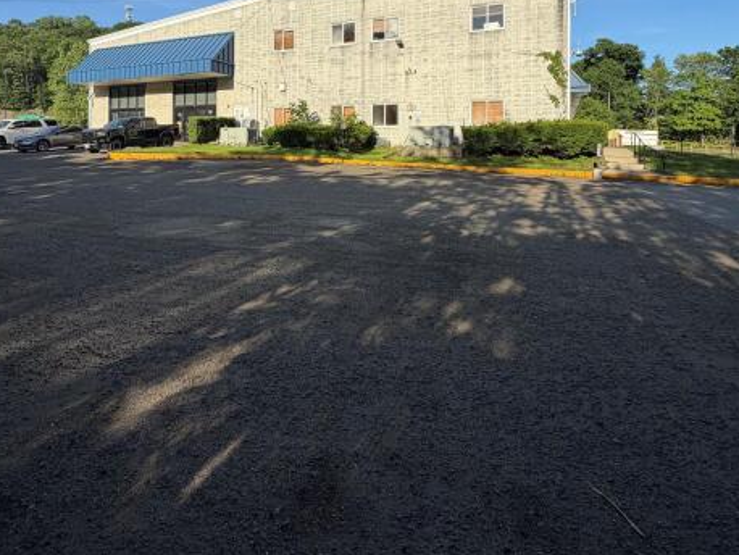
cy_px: 144
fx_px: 470
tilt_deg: -0.1
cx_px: 331
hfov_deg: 76.1
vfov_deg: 58.2
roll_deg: -1.8
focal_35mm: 22
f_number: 2.2
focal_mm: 2.22
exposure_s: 1/770
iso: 25
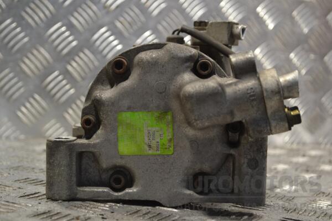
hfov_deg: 30.5
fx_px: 609
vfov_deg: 20.6
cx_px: 166
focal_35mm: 66
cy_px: 110
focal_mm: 44
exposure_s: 1/60
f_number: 5.3
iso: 450
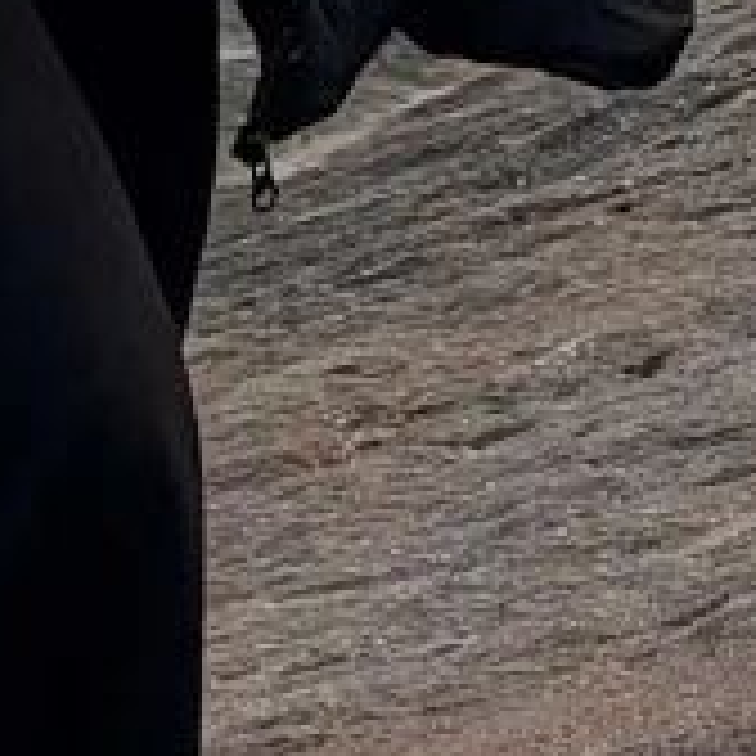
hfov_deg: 4.8
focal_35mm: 363
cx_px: -58
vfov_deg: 4.6
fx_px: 8969
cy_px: -1719
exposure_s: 1/1353
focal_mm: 6.76
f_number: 1.78
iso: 64
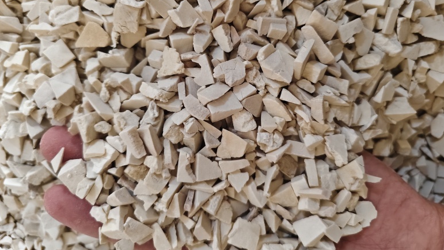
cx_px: 221
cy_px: 83
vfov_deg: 43.8
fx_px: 306
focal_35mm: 26
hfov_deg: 71.9
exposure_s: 1/316
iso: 3563
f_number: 1.88
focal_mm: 5.56
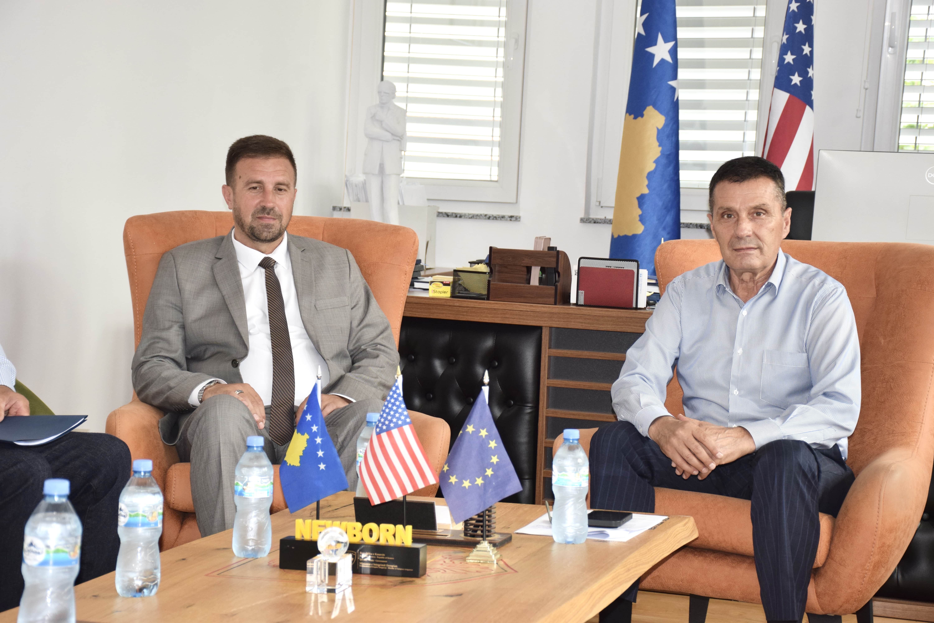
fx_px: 1946
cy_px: 312
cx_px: 467
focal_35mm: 75
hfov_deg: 27.0
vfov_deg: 18.2
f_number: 5.6
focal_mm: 50
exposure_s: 1/125
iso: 720
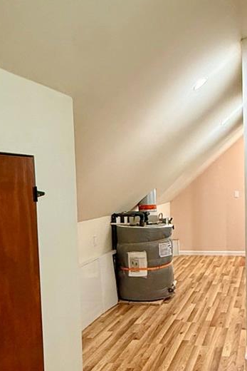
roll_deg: +0.9
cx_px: 185
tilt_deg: -3.5
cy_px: 223
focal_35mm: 43
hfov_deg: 30.7
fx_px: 442
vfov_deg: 45.2
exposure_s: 1/60
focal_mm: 2.22
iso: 400
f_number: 2.2
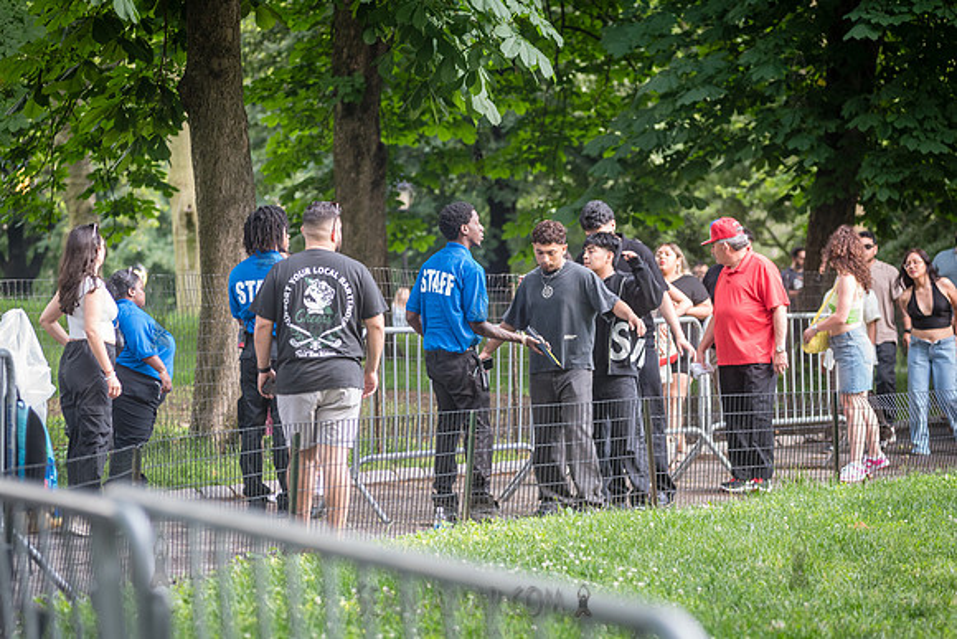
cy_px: 320
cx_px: 478
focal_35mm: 135
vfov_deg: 10.2
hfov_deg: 15.2
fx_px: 3589
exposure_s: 1/160
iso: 1000
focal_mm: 135
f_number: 4
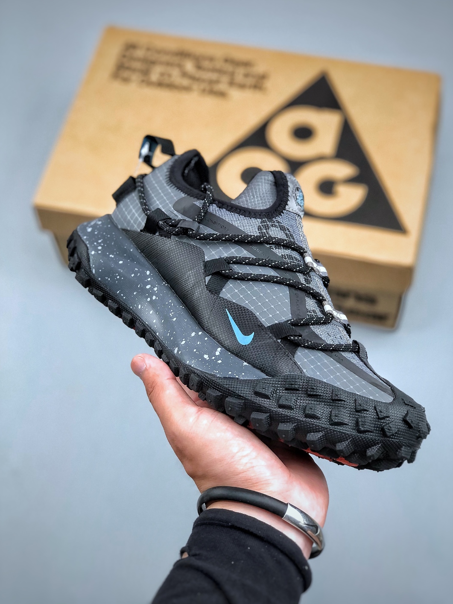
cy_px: 297
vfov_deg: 33.2
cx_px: 226
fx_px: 1012
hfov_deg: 25.2
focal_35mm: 58
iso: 40
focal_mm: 6.6
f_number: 2.8
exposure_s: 1/33
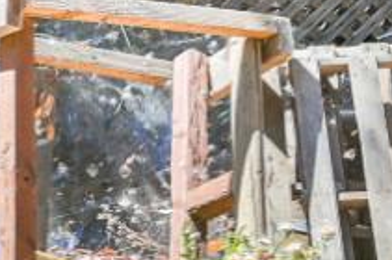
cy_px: 225
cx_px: -336
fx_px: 1859
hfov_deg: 11.1
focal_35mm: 171
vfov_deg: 8.0
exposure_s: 1/640
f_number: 4
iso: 160
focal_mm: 24
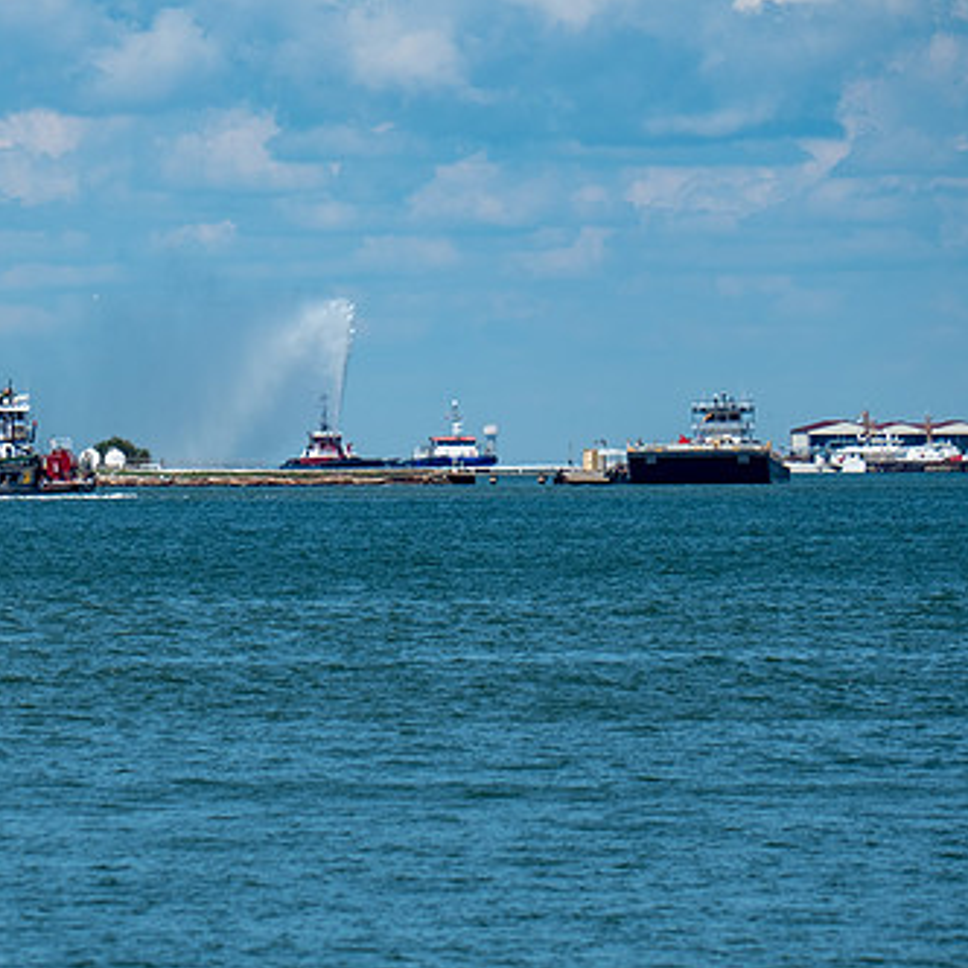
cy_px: 509
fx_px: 14079
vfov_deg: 3.9
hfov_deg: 3.9
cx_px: 259
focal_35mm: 445
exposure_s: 1/1500
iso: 200
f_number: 5.6
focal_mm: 200
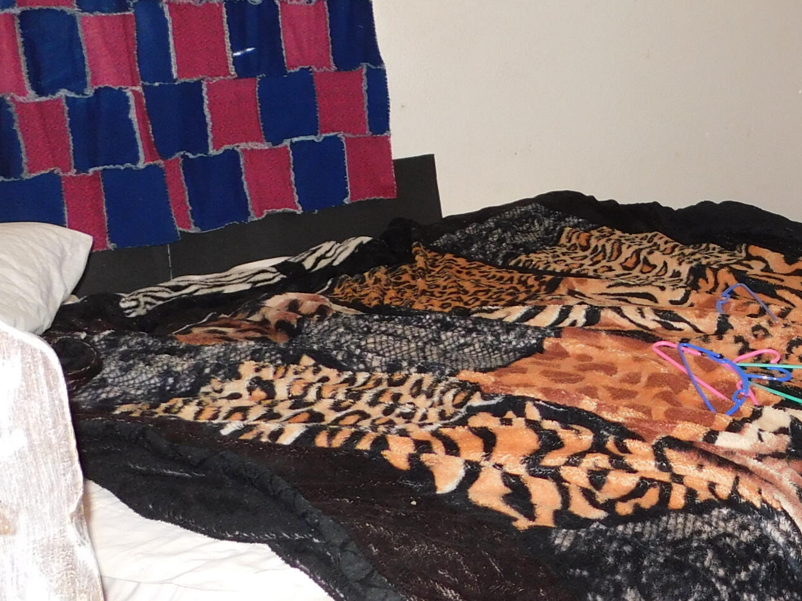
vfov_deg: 26.9
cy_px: 210
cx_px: 934
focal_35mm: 54
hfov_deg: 30.7
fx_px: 1251
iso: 200
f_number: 3
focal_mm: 4
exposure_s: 1/30
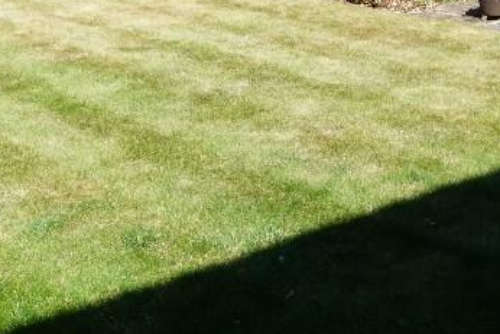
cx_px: 55
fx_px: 986
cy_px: -35
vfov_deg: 18.5
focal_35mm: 71
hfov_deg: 27.5
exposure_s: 1/80
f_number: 11
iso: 100
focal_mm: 16
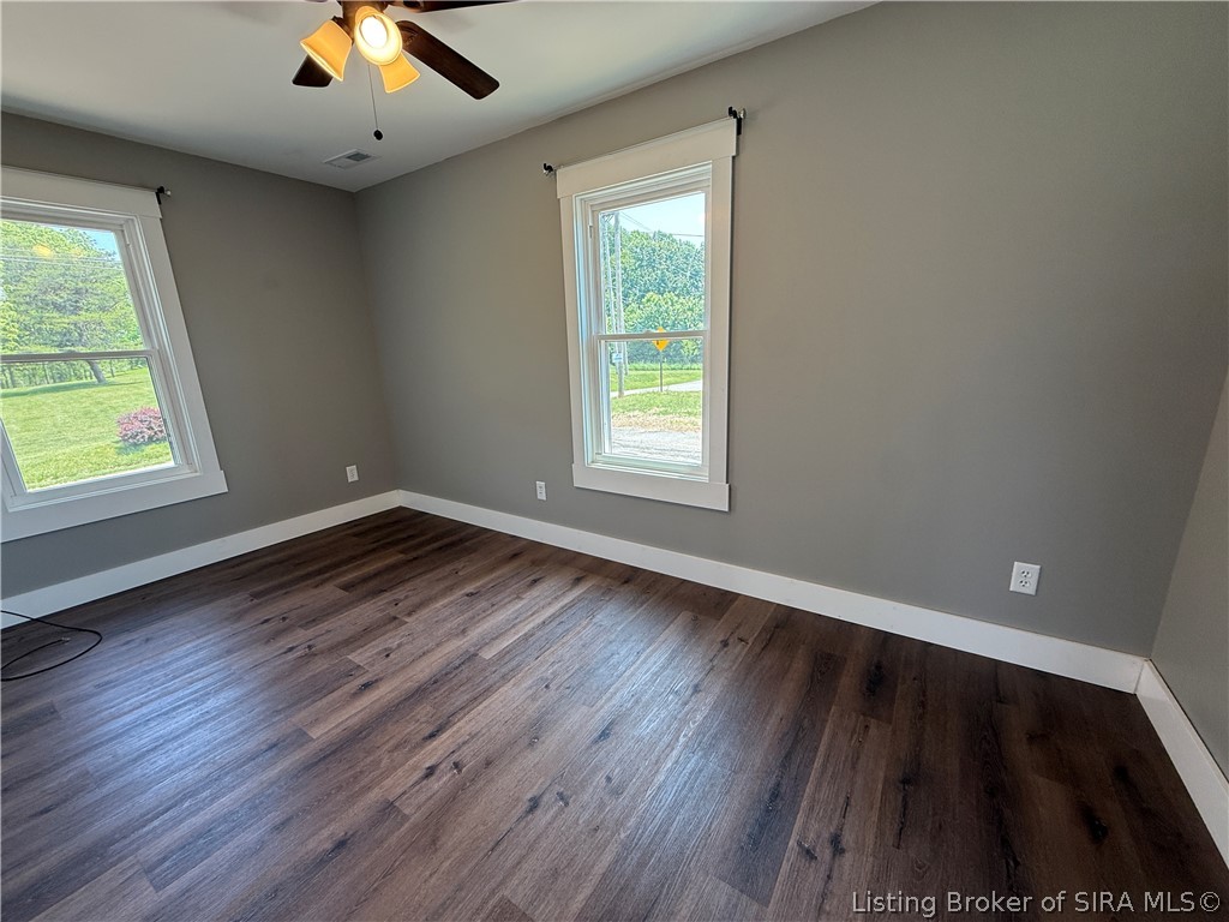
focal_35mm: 14
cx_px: 614
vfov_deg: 85.7
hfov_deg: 102.1
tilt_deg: -14.0
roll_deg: +2.1
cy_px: 461
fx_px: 497
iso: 100
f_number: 2.2
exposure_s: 1/120
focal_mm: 2.22
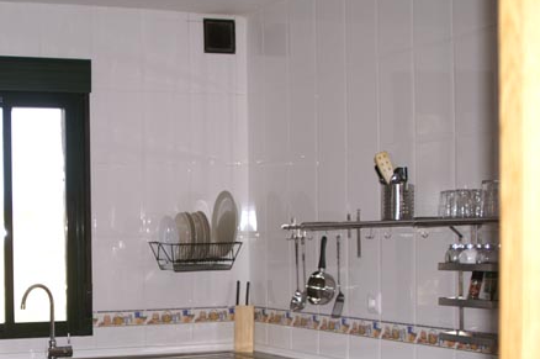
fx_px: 1079
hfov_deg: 27.7
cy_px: 282
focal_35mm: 72
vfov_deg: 18.7
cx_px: 126
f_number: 4
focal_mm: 28
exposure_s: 1/80
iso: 200
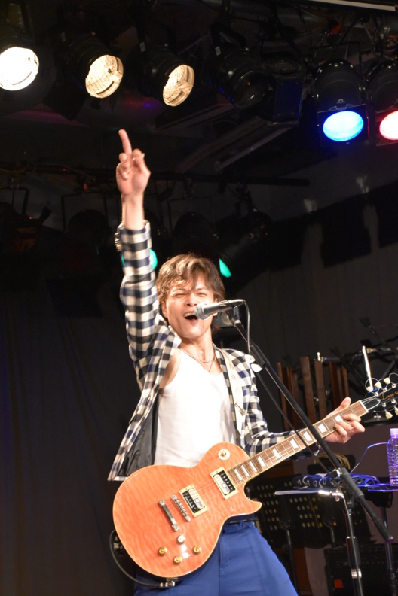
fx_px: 1459
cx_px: 200
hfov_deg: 15.5
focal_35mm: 88
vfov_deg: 23.1
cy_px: 297
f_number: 5
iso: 3600
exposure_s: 1/60
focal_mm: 58
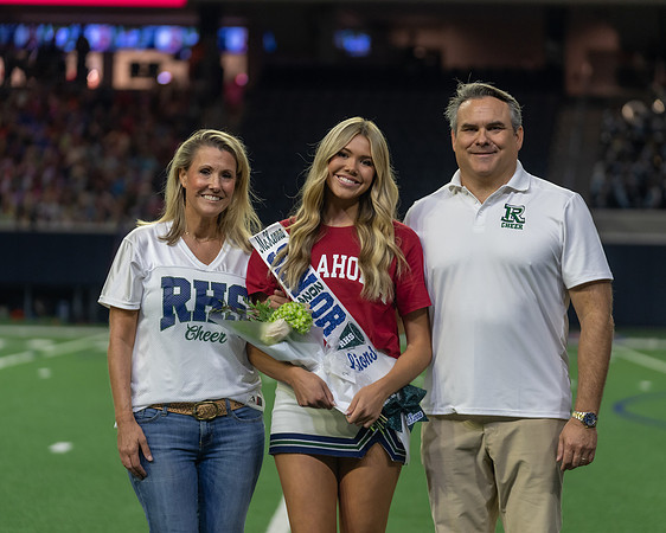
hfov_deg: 15.0
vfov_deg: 12.0
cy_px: 266
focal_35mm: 128
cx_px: 353
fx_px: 2533
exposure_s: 1/320
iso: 1000
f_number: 2.8
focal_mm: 114
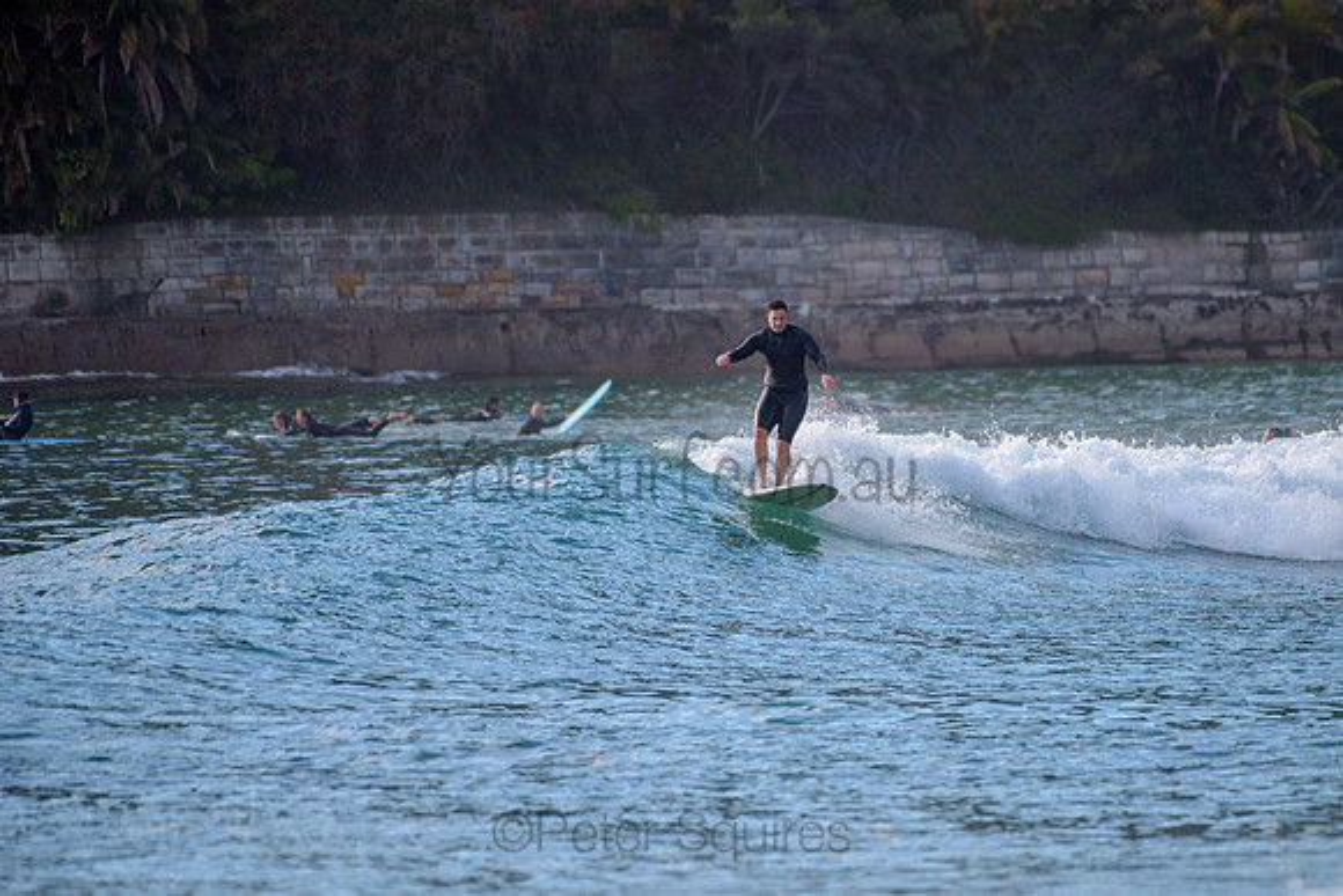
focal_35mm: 613
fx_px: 22860
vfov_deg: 2.2
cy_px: 496
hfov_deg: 3.4
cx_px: 823
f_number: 5.6
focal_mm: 500
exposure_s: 1/2000
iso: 560
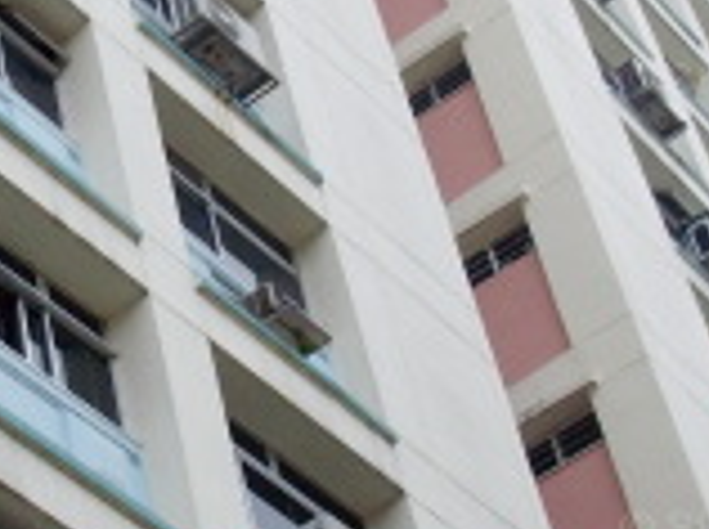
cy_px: 85
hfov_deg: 15.1
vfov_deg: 11.4
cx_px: 58
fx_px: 2638
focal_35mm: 129
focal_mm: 6.2
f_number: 2.8
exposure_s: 1/160
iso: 80
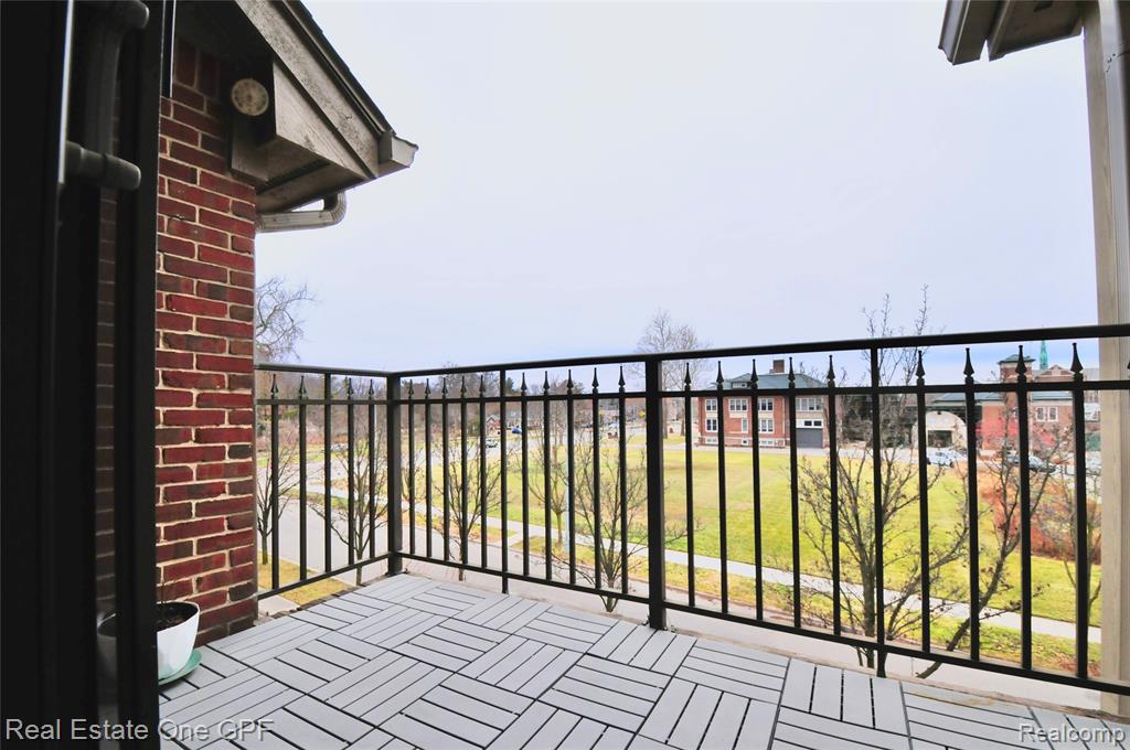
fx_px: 470
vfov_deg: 77.2
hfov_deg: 100.5
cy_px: 375
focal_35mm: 15
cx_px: 565
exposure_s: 1/160
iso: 1000
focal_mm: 10
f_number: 9
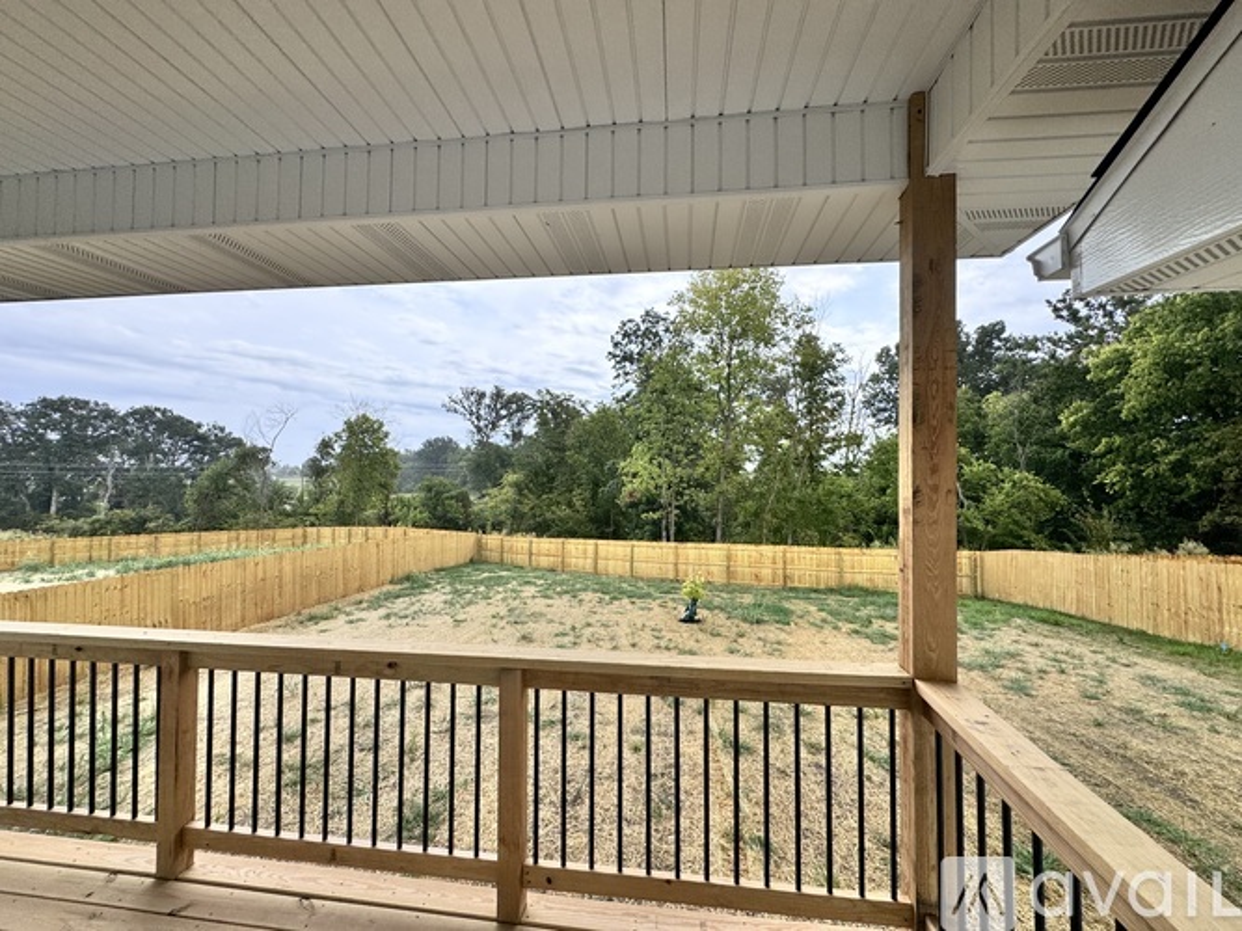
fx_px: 502
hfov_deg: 102.1
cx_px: 621
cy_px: 466
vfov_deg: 85.7
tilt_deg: +1.9
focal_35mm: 14
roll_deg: -0.8
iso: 50
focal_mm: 2.22
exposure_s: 1/2146
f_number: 2.2
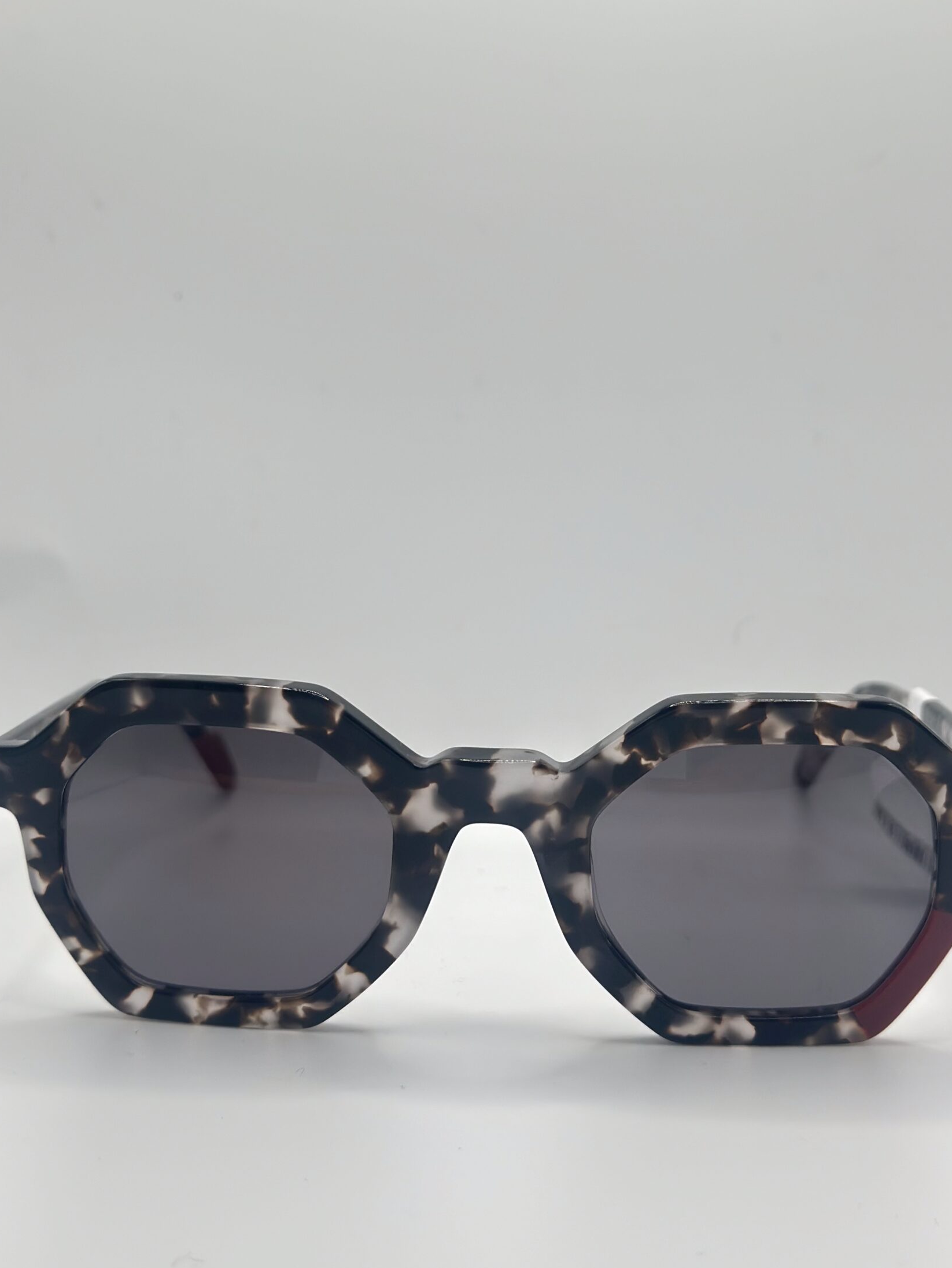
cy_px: 578
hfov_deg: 26.1
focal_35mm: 56
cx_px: 502
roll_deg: -0.5
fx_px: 2053
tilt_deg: -27.1
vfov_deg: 34.3
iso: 80
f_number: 1.78
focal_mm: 6.86
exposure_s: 1/571
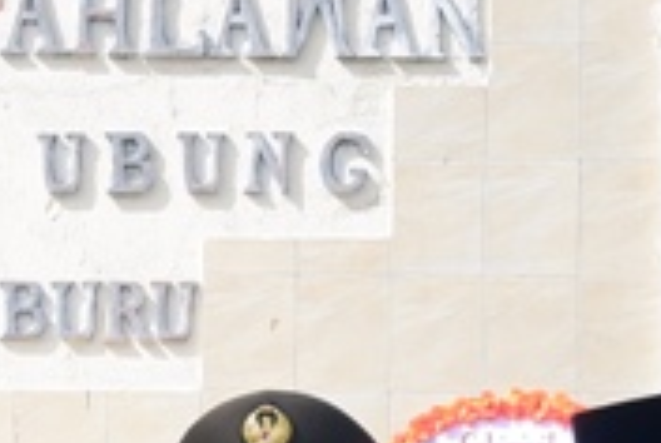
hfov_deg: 10.7
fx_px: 3421
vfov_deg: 7.3
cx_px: -255
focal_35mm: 186
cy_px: 606
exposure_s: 1/350
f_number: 9
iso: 200
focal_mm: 21.5
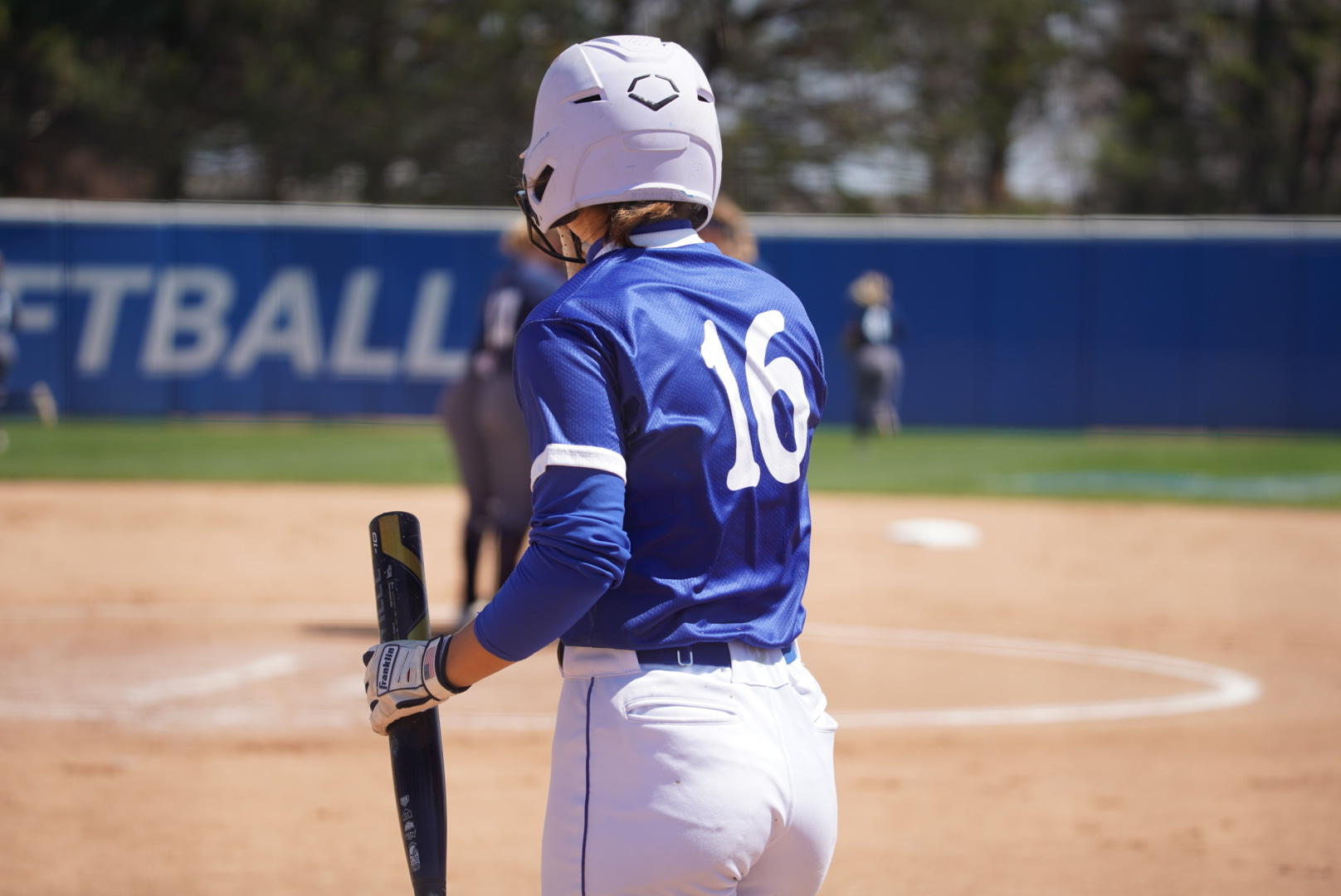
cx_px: 670
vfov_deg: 9.2
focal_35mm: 150
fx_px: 5591
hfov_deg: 13.7
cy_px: 448
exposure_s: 1/1000
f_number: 5
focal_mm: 150
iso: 200
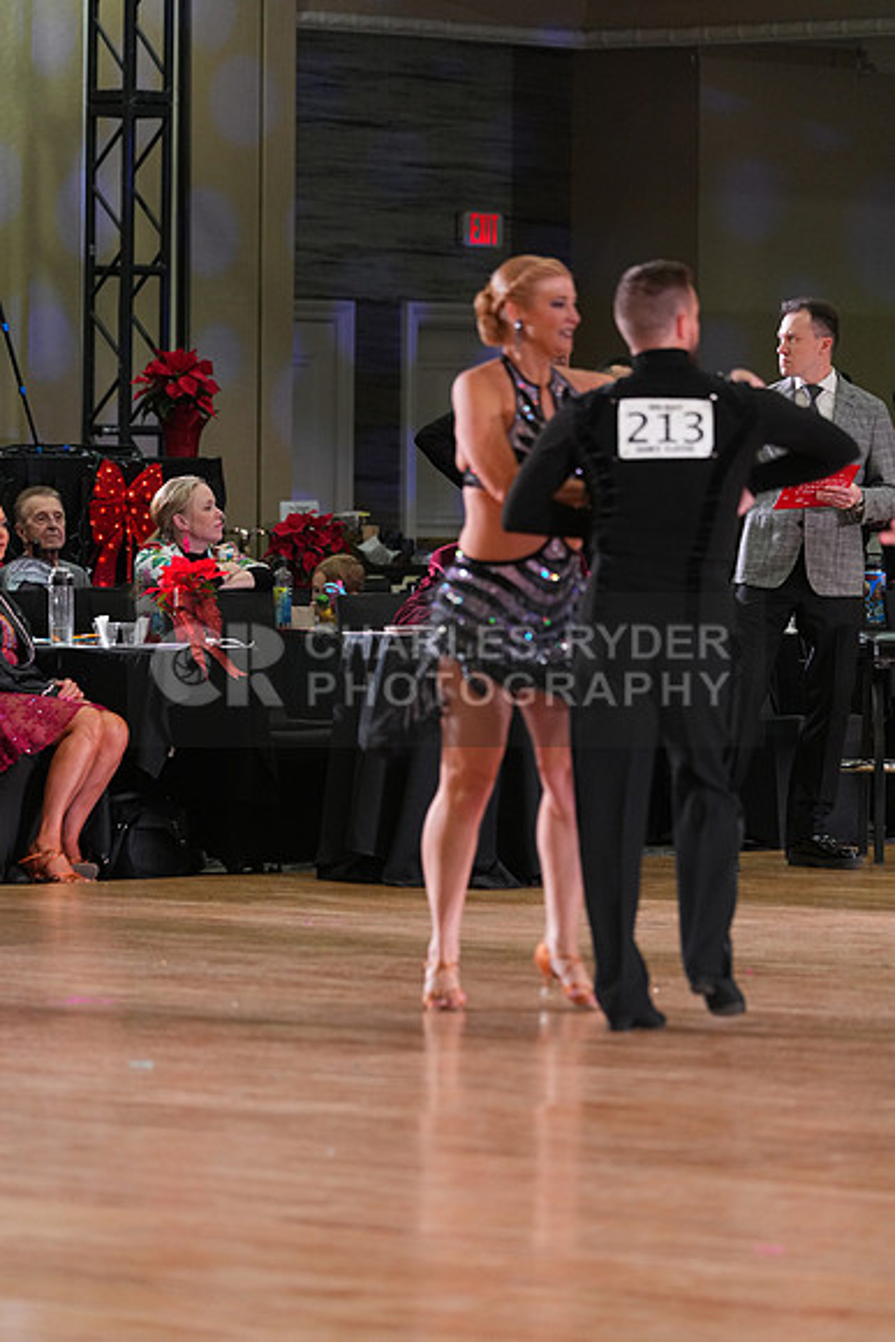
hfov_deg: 6.9
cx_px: 448
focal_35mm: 200
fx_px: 7453
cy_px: 671
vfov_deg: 10.3
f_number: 4.5
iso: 2500
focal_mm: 200
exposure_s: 1/200
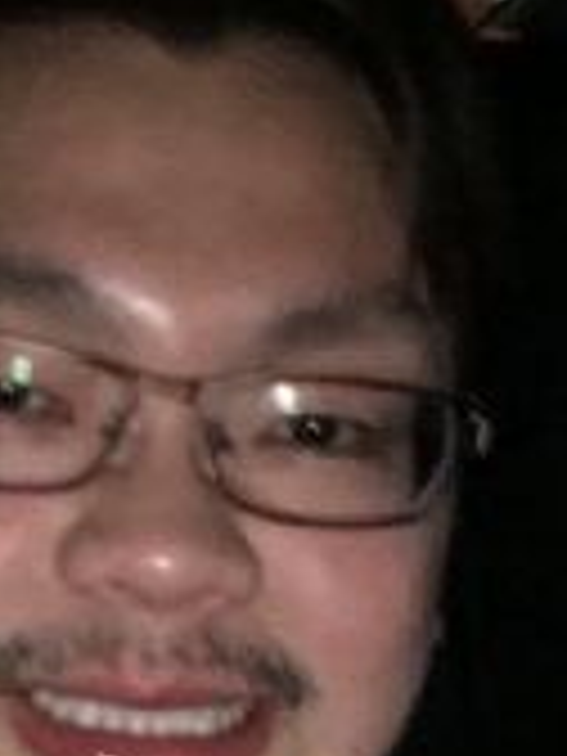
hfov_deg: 13.2
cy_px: 729
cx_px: 72
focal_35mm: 111
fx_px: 2424
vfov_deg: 17.4
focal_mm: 2.65
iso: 400
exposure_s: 1/17
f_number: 2.2
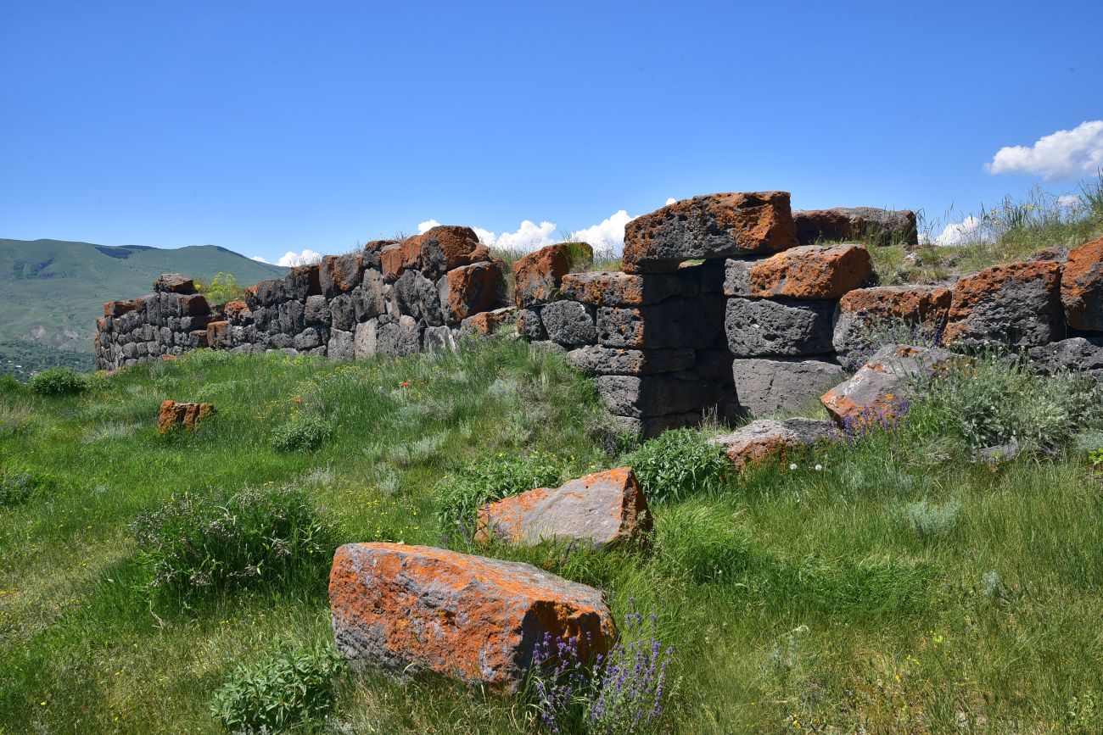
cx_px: 552
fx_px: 1532
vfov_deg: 27.0
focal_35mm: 50
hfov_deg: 39.6
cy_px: 368
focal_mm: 50
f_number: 13
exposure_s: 1/125
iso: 160
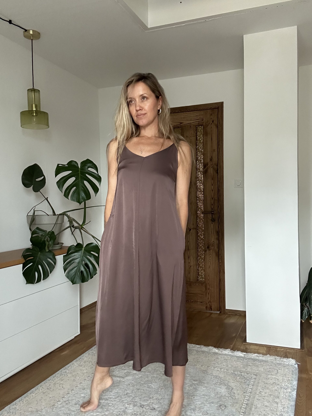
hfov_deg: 46.8
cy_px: 208
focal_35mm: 30
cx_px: 156
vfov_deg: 60.0
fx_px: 361
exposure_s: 1/60
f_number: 1.9
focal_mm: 2.69
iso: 200
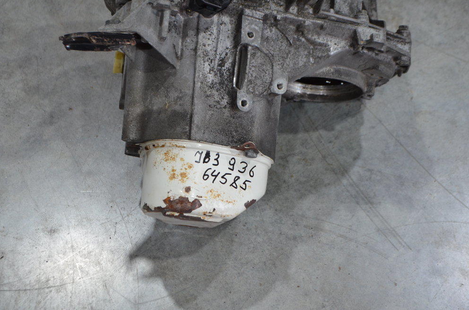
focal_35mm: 65
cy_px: 153
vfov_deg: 20.8
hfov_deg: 31.0
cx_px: 234
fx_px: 845
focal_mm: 42
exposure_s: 1/40
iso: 800
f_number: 5.3
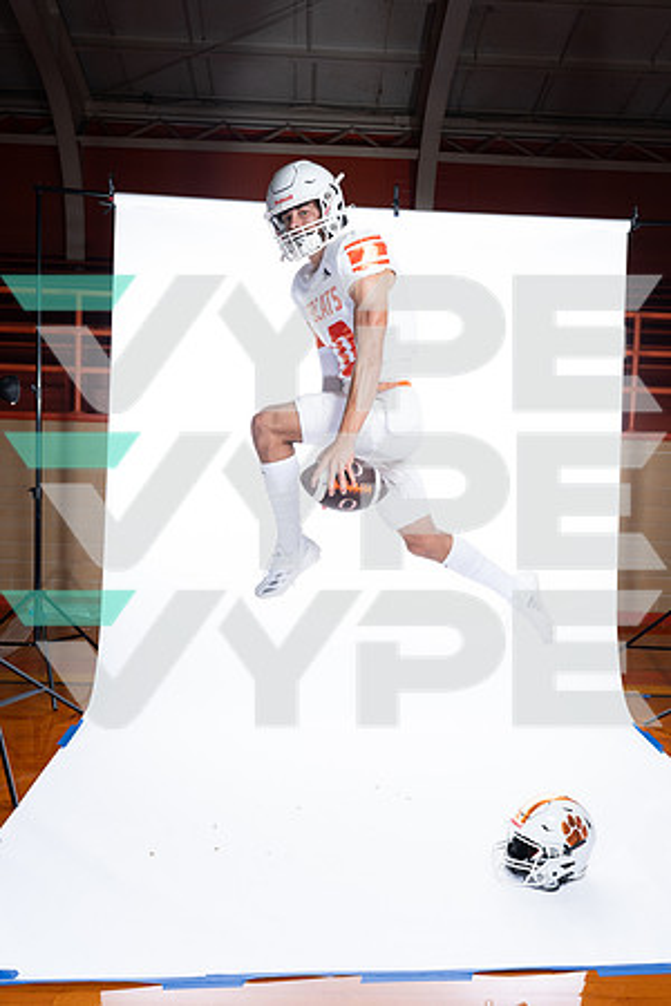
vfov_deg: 57.2
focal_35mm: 33
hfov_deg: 40.0
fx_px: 923
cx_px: 336
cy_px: 503
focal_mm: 33
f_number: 5.6
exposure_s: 1/250
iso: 400
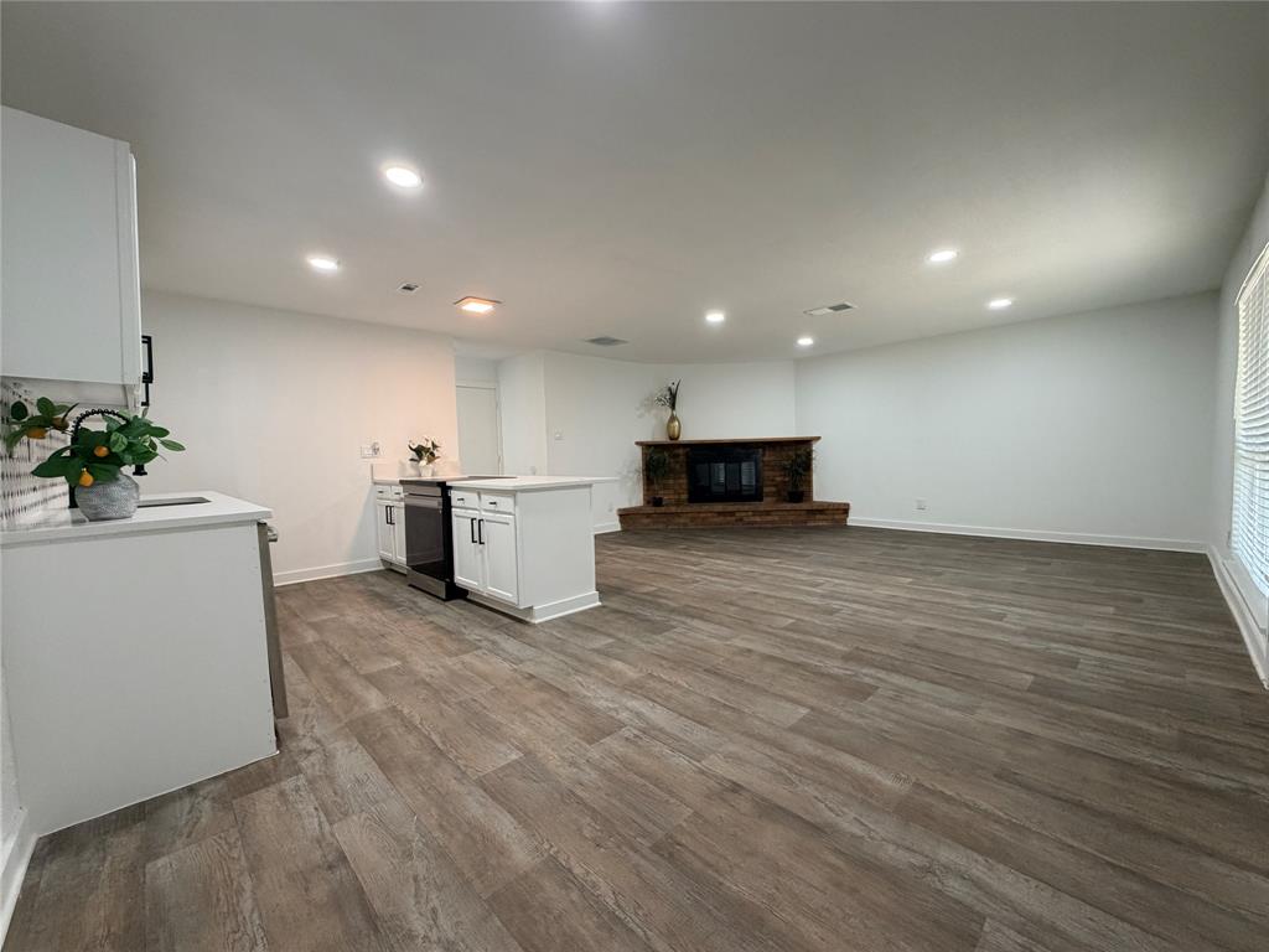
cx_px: 634
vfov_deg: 85.7
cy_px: 476
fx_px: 513
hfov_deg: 102.1
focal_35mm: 14
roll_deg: +1.8
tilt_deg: -3.1
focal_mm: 2.22
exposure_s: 1/60
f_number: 2.2
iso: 250
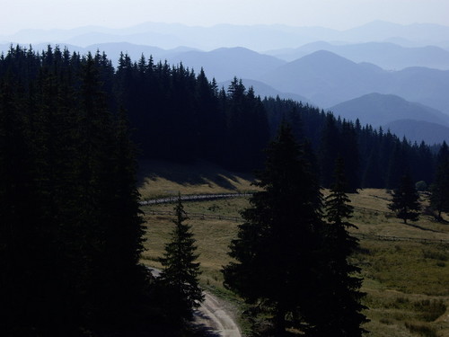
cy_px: 168
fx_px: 1193
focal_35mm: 92
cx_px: 224
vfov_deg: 16.1
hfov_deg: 21.3
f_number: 9.6
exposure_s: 1/200
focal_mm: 19.4
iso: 50
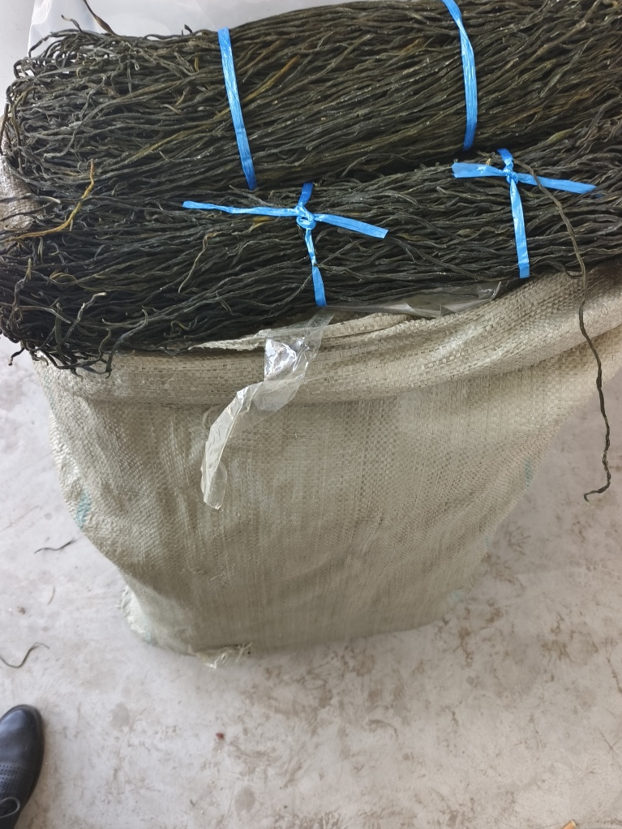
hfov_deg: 56.8
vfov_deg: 71.6
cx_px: 319
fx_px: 575
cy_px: 417
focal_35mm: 24
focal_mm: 5.5
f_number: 1.75
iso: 71
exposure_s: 1/24
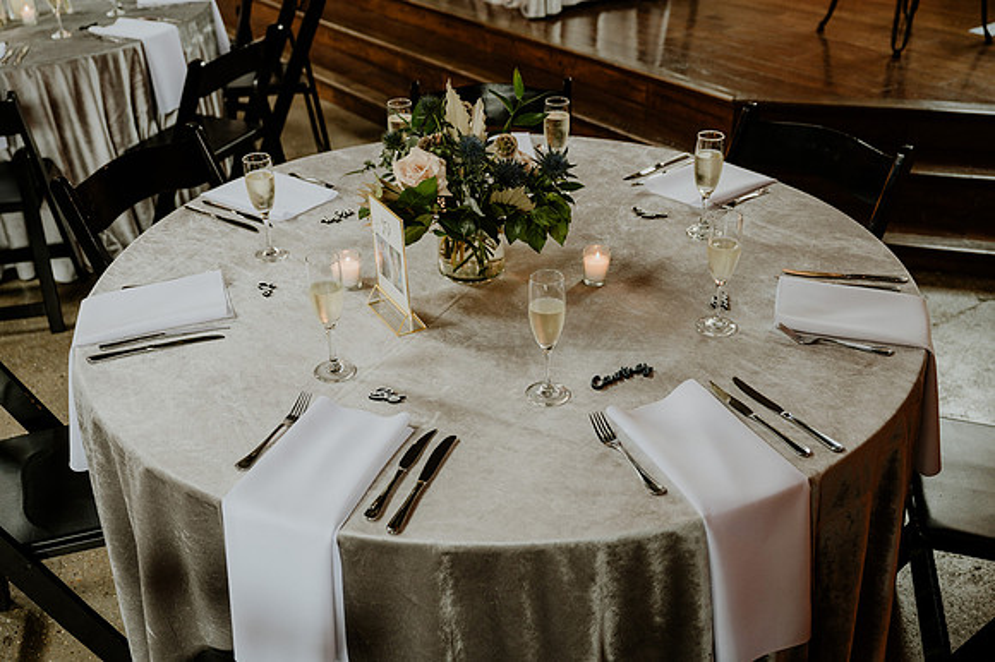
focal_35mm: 38
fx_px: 1054
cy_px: 331
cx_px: 481
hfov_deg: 50.5
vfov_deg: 34.9
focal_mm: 36
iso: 400
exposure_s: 1/100
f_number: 3.5
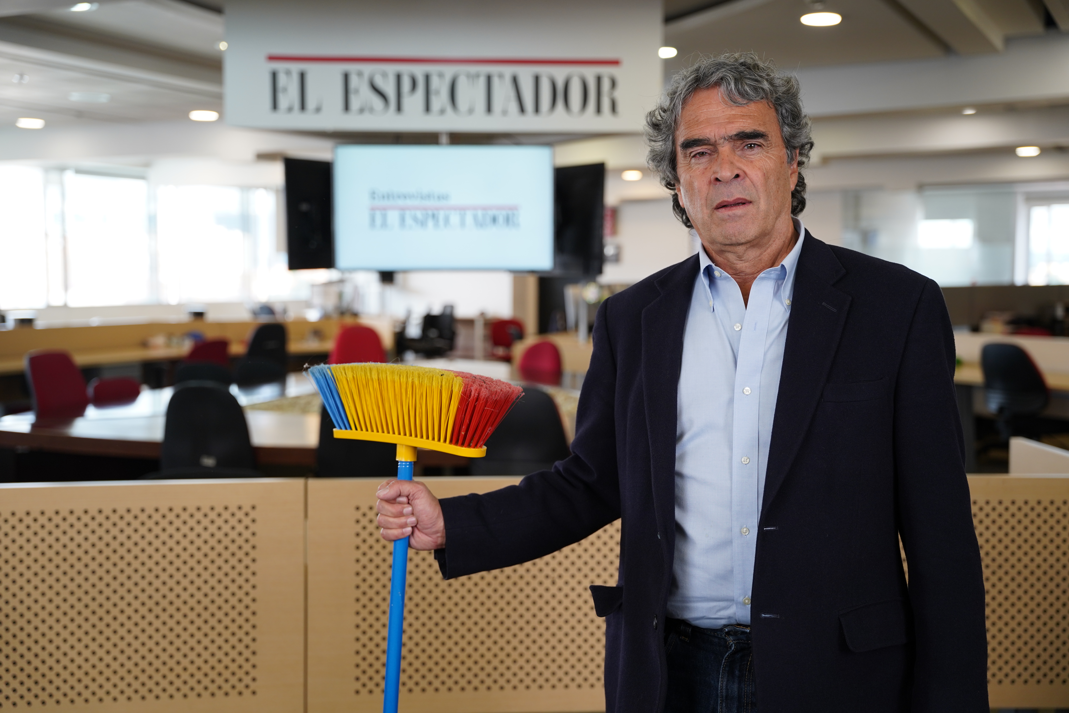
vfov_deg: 31.1
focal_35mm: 43
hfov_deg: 45.2
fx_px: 1283
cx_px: 534
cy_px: 356
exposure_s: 1/250
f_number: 2.8
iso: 500
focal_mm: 43.2
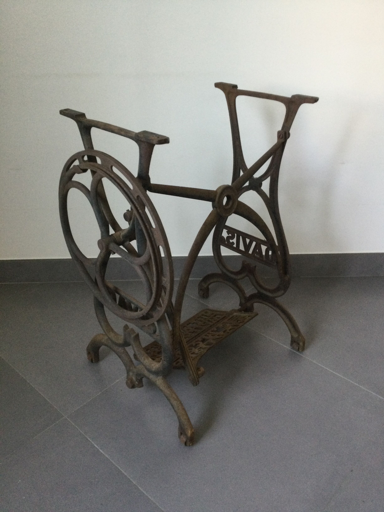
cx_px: 192
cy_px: 256
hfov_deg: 45.4
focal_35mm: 31
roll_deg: -0.1
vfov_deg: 58.4
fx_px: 459
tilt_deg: -29.0
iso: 160
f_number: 2.4
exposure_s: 1/33
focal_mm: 3.3
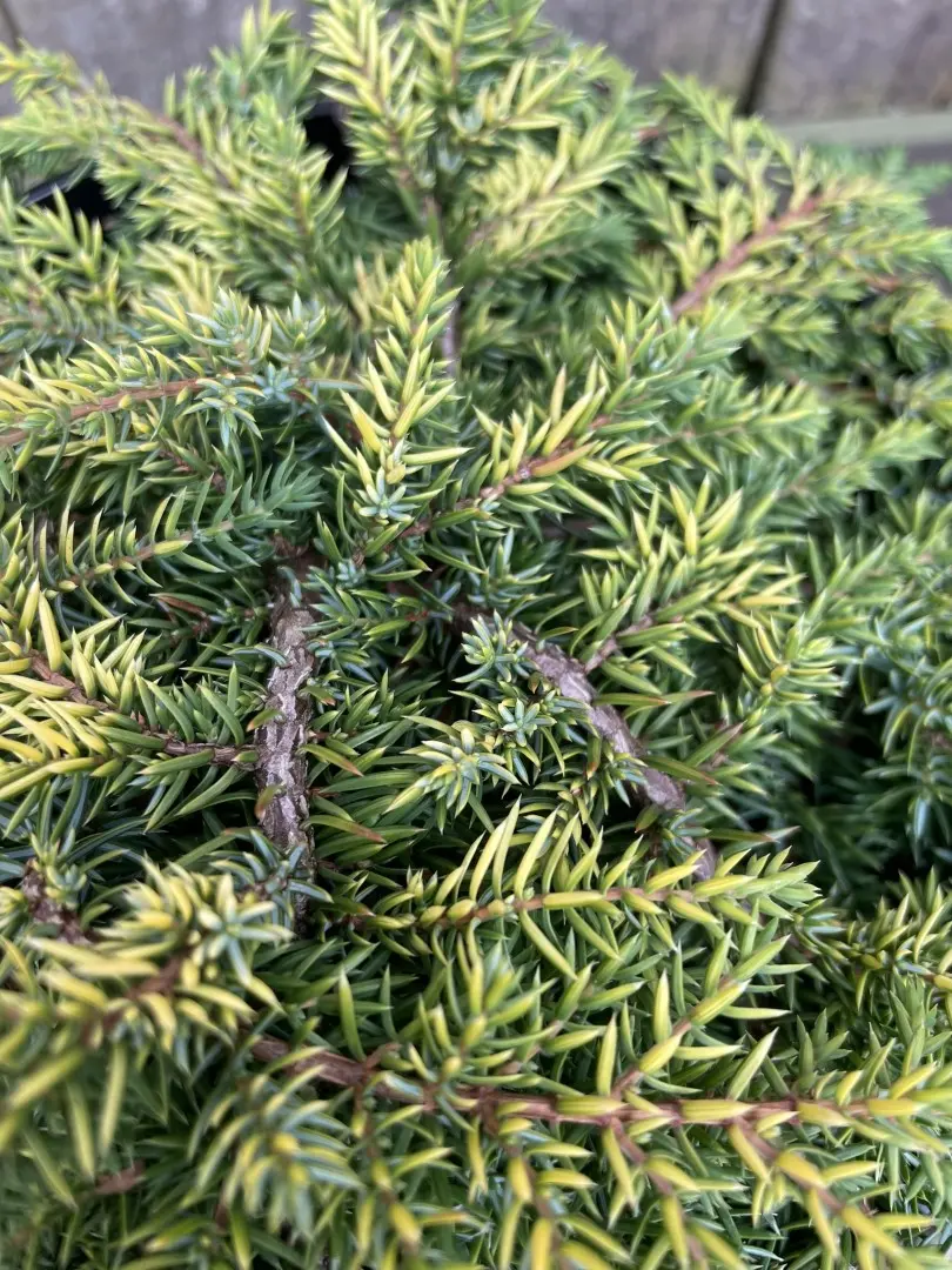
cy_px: 635
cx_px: 476
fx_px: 953
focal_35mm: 26
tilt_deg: -67.7
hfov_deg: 53.1
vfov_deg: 67.3
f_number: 1.6
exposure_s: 1/192
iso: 32
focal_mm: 4.2
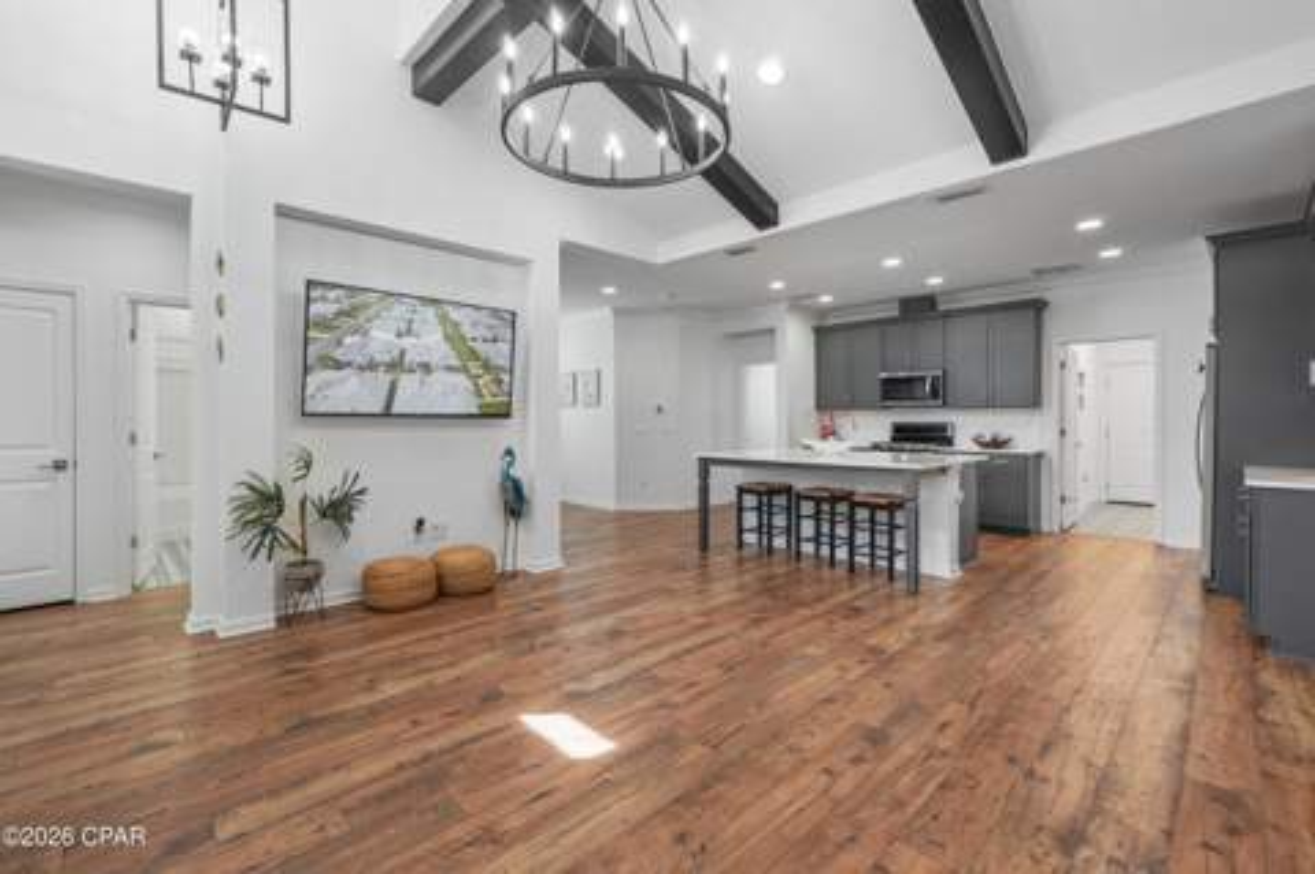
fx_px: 547
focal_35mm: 15
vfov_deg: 77.2
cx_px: 658
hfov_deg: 100.4
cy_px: 437
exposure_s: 1/5
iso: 100
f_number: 6.3
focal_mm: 10
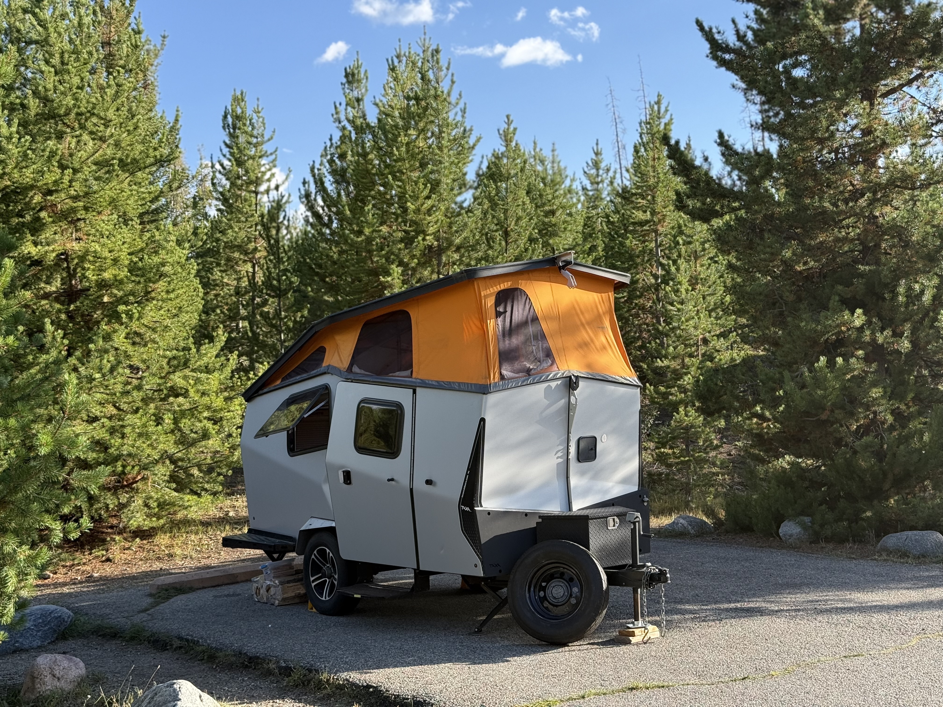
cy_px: 354
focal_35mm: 48
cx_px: 472
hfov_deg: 39.7
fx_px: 1308
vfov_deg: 30.3
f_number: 1.78
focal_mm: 6.76
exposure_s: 1/1330
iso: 80
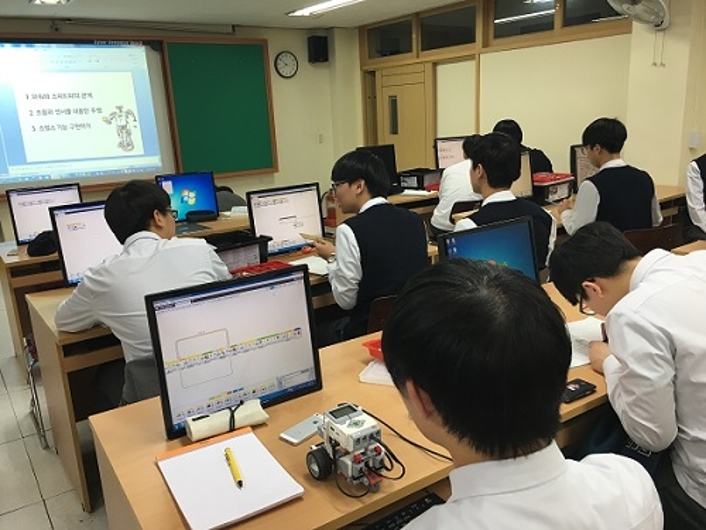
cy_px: 265
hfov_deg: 61.7
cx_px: 353
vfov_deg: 48.2
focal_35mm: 29
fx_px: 591
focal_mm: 4.15
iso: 32
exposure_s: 1/30
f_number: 2.2
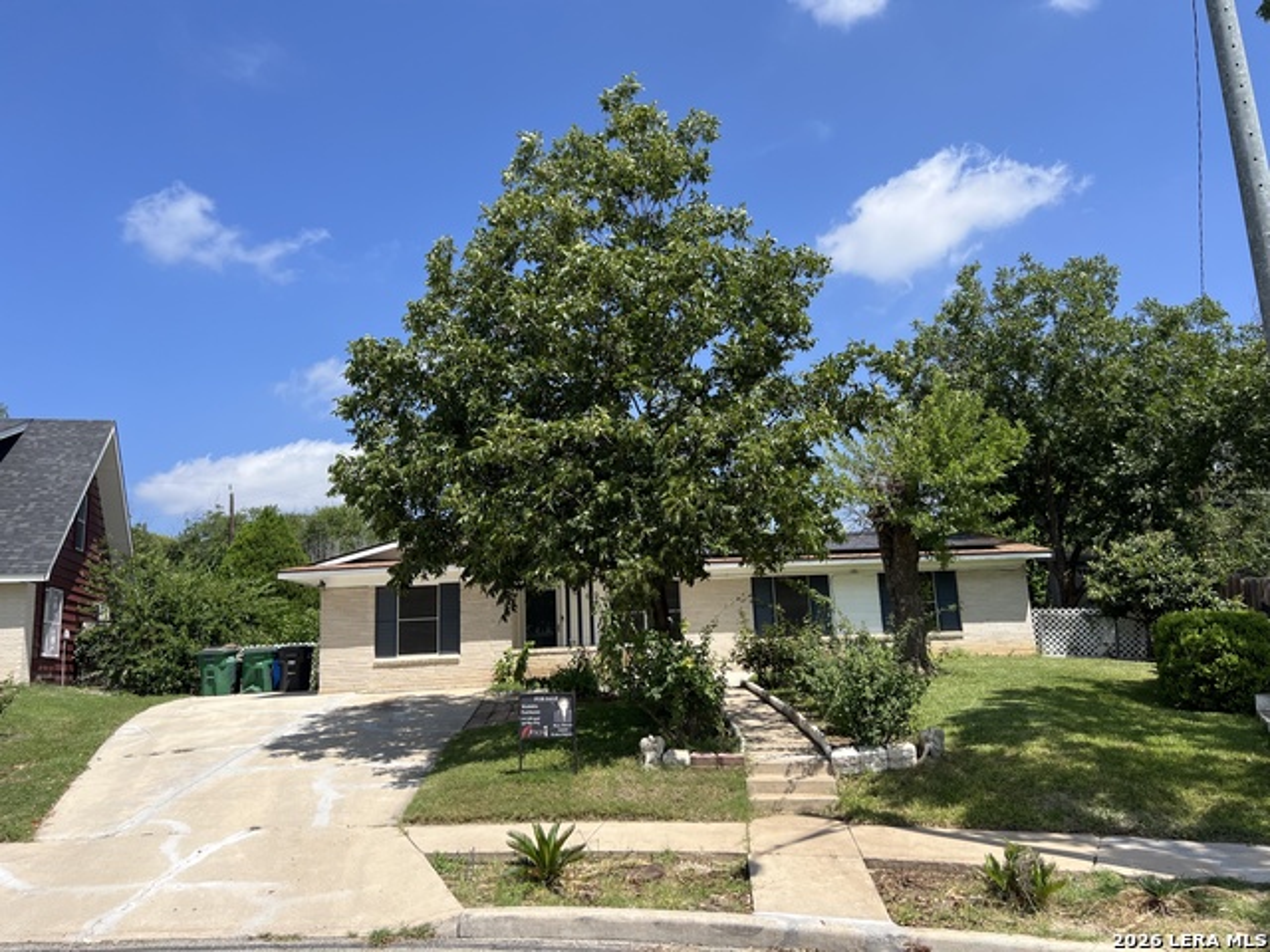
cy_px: 476
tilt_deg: +9.6
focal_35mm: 26
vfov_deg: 53.1
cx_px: 635
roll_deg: +3.5
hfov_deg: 67.3
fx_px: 954
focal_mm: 5.7
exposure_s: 1/3460
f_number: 1.5
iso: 50
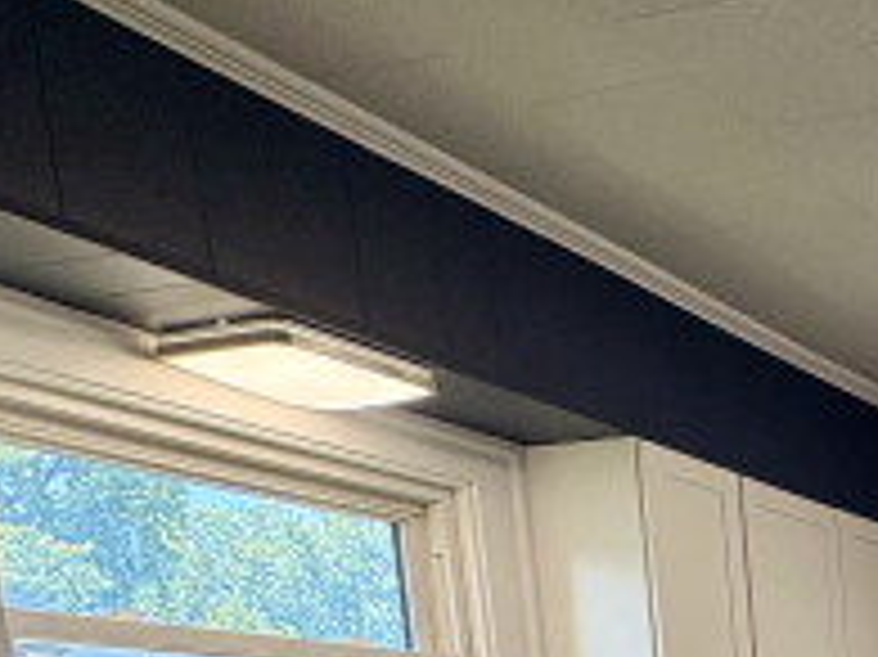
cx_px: 1312
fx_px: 1217
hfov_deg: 27.5
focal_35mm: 48
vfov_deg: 24.2
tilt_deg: -8.8
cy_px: 968
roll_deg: +1.1
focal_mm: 2.22
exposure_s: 1/129
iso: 100
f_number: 2.2
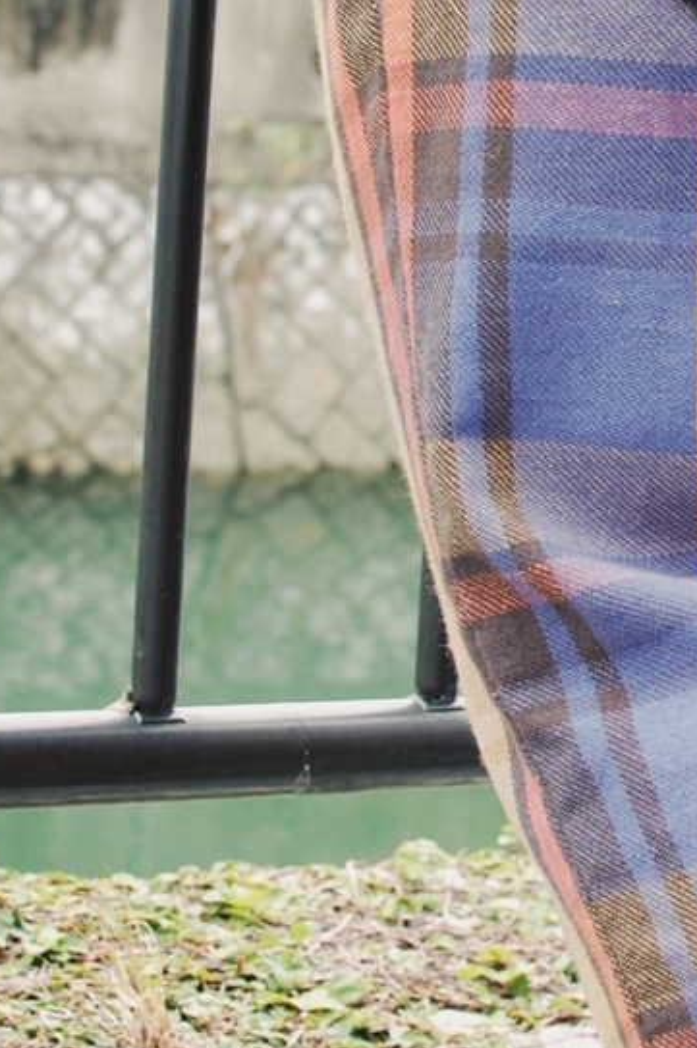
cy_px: 230
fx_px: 3378
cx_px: 714
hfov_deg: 11.6
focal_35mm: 116
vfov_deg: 17.5
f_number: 5.6
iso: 800
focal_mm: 35
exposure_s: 1/125
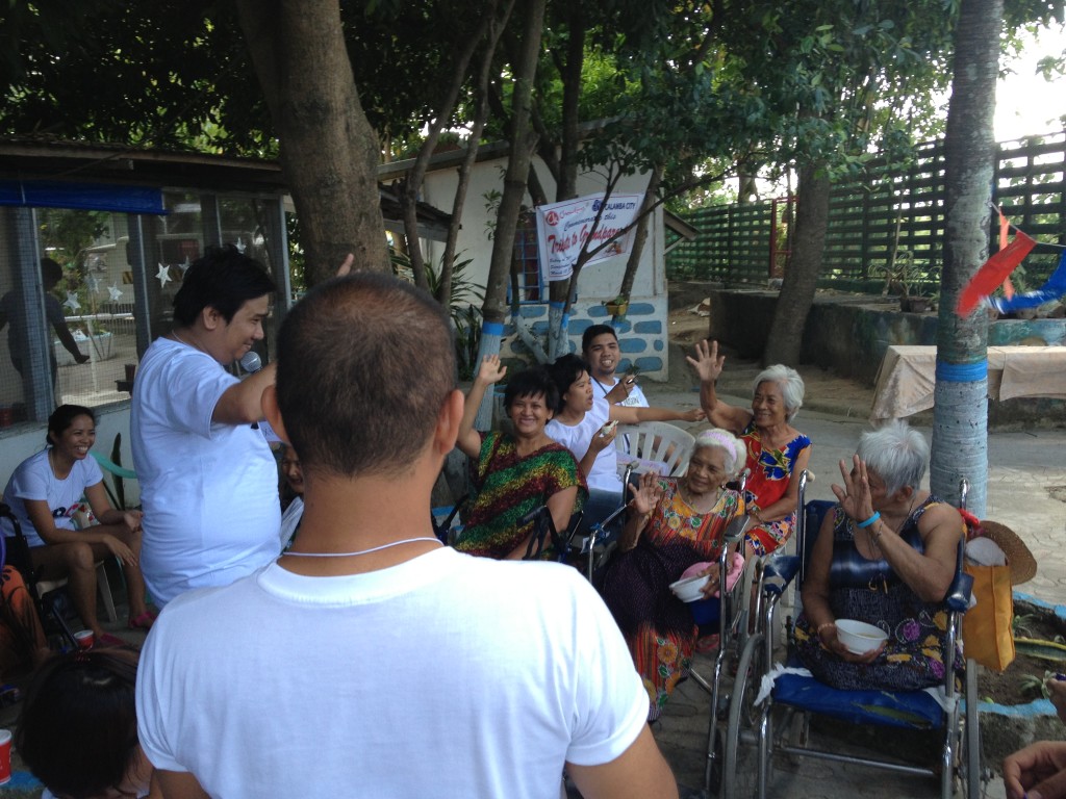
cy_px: 400
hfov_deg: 52.6
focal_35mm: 35
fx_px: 1078
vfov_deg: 40.7
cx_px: 533
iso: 64
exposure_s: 1/120
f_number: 2.4
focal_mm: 4.28
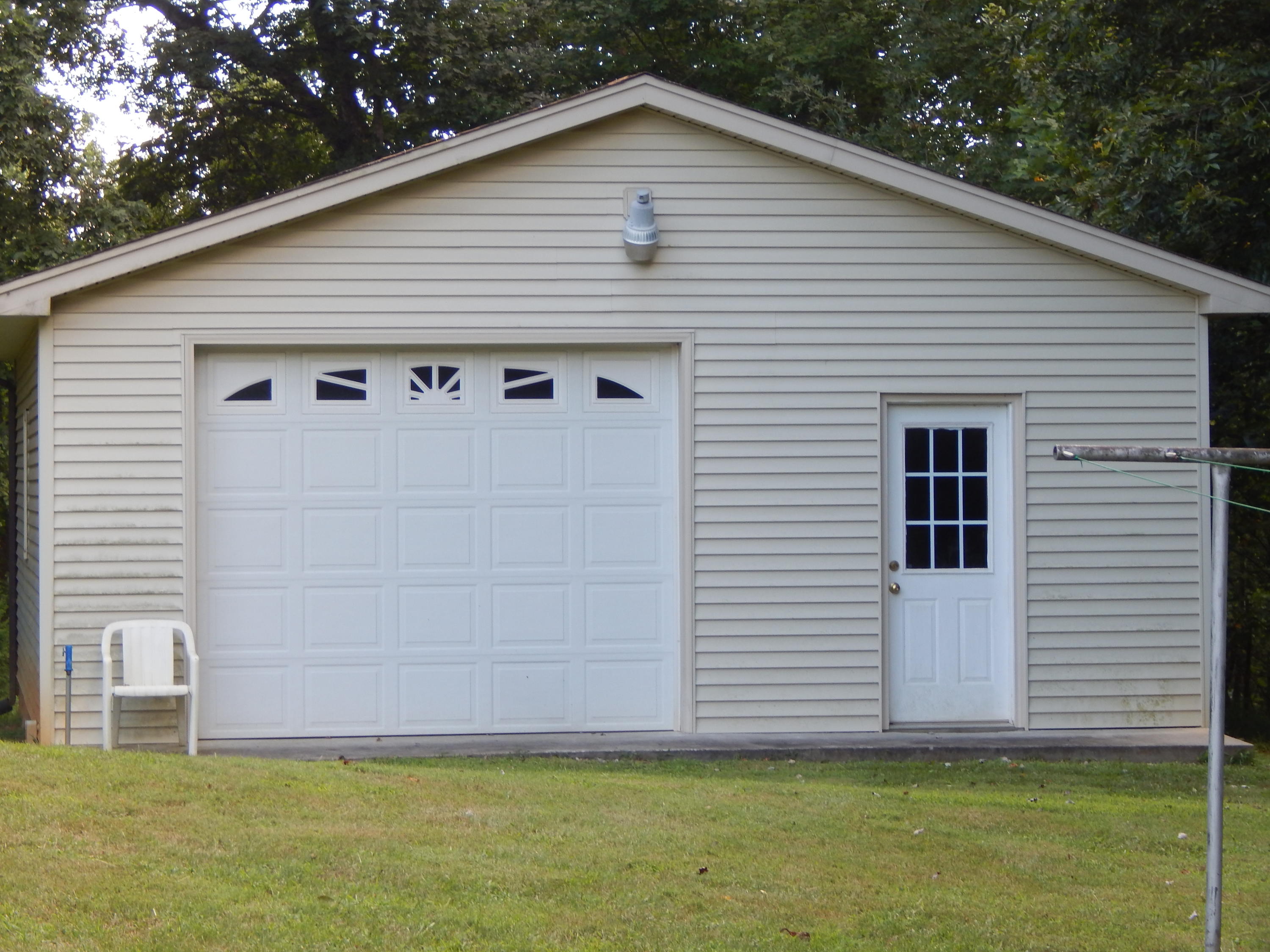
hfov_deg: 17.3
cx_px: 635
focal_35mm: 114
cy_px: 476
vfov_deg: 13.0
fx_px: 4182
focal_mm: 20.5
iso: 125
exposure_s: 1/80
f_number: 4.6
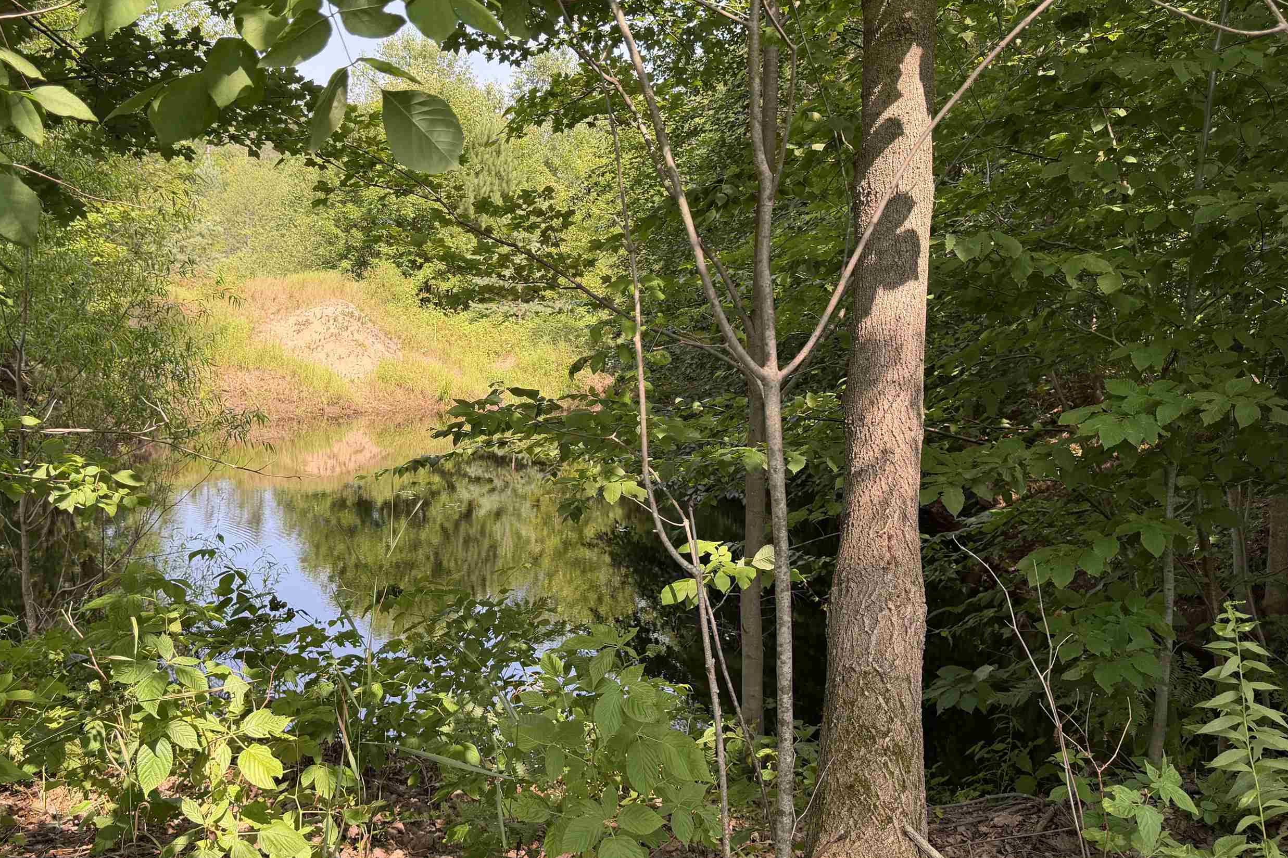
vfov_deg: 42.3
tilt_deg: -7.4
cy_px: 424
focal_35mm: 31
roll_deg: -1.9
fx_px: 1109
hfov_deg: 59.6
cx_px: 496
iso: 100
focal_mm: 6.76
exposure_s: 1/735
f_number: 1.78
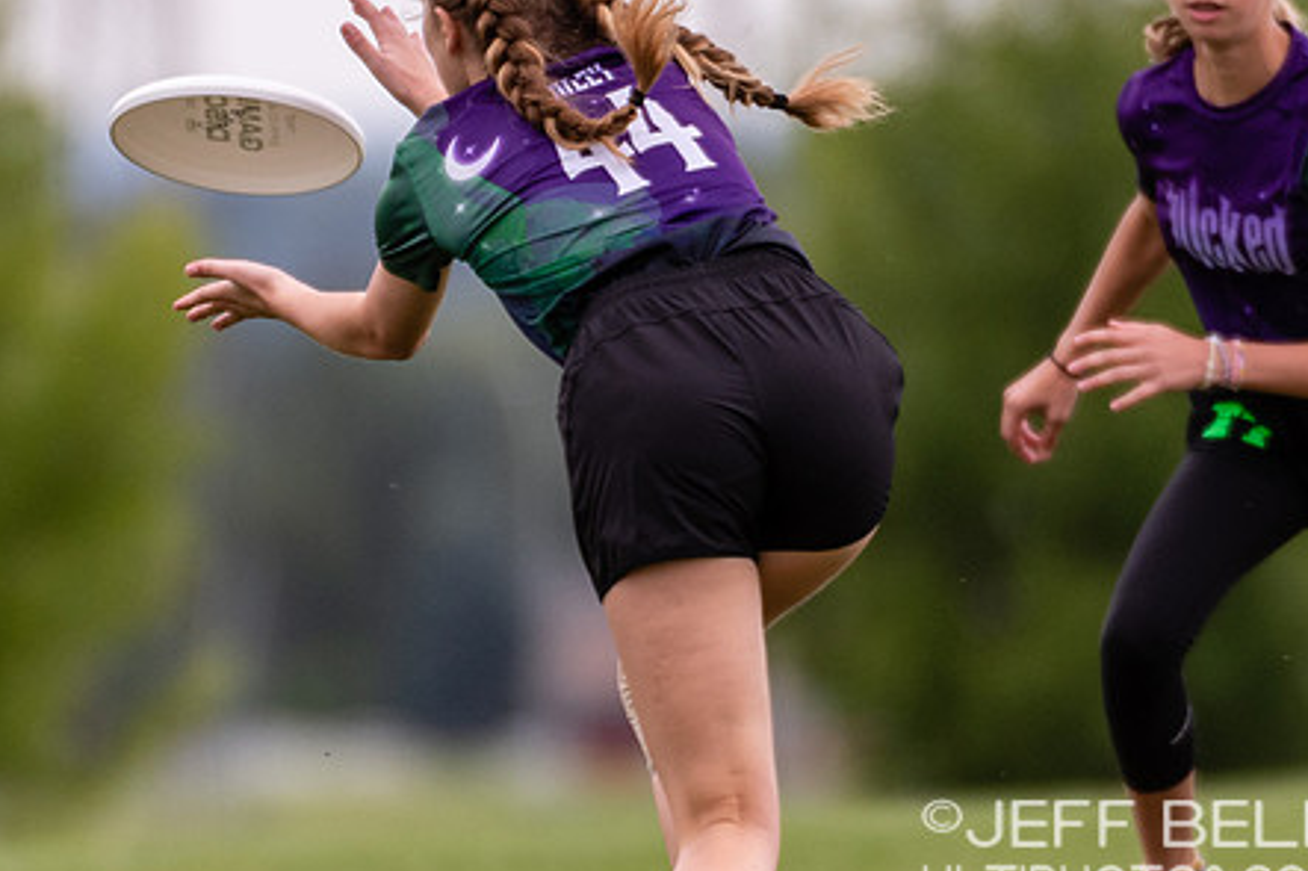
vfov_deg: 1.0
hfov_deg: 1.5
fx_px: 49029
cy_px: 492
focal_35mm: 1350
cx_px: 523
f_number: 4
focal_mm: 400
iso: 400
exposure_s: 1/1000
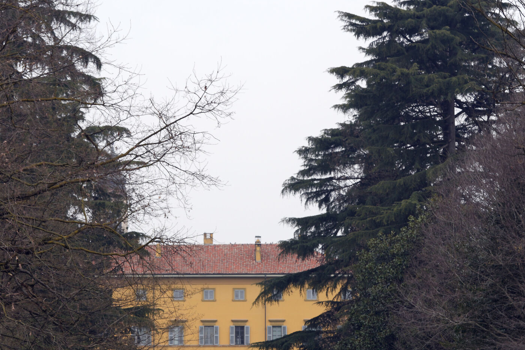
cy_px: 292
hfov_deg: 13.3
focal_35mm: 154
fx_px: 2245
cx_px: 219
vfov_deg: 8.9
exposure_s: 1/100
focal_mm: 90
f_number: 13
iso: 160
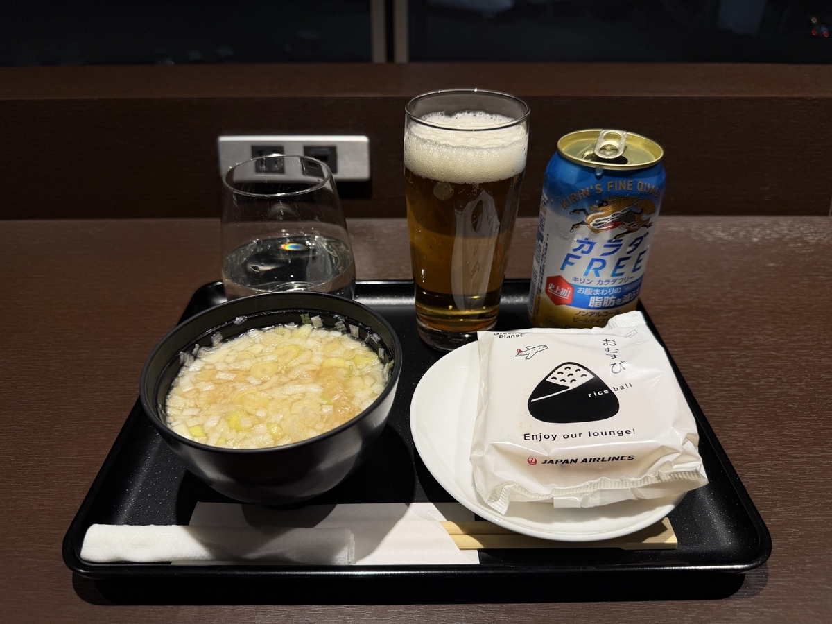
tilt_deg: -34.1
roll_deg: +0.0
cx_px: 416
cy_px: 312
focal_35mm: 24
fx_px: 577
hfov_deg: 71.6
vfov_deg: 56.8
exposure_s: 1/121
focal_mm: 6.76
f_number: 1.78
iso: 64
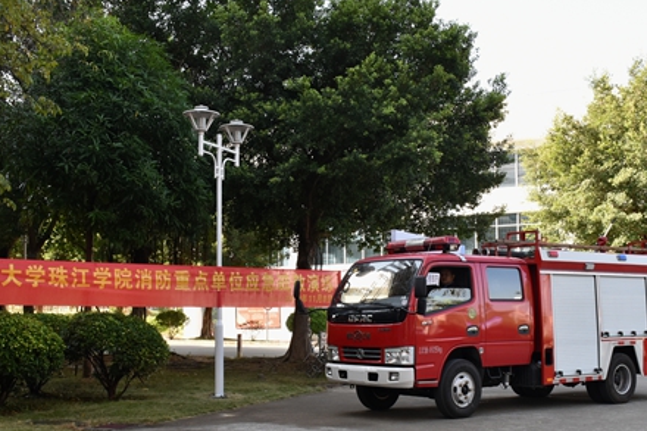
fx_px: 808
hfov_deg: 43.5
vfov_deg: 29.7
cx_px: 279
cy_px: 284
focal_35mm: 45
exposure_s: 1/200
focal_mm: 22
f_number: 7.1
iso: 400
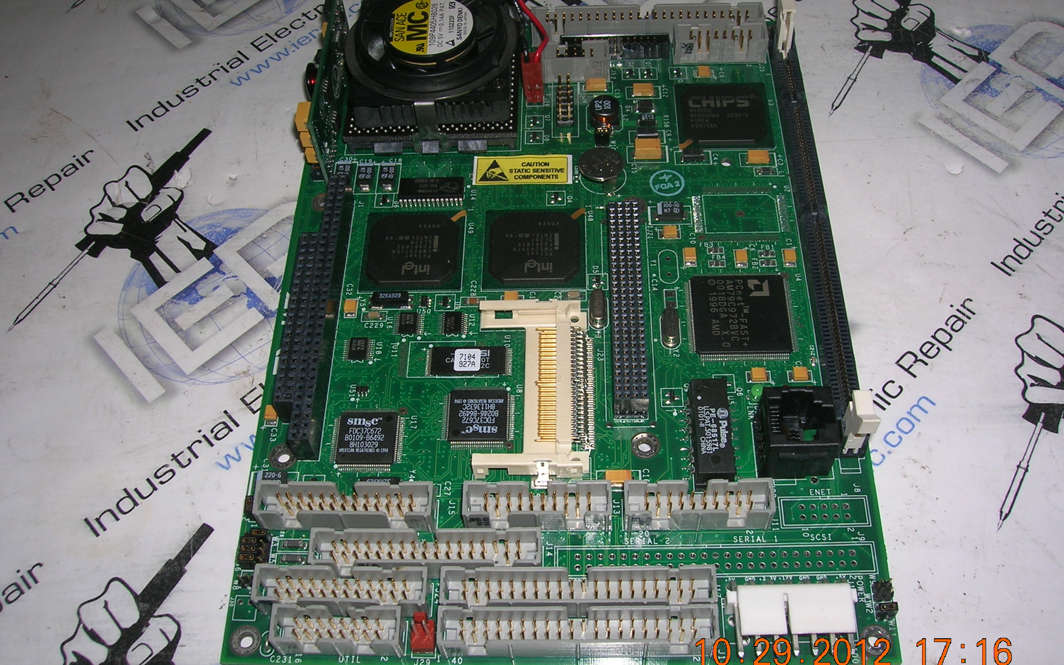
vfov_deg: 34.4
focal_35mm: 37
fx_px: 1073
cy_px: 329
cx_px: 535
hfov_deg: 52.7
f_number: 4.9
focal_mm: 5.7
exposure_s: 1/60.1
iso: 50
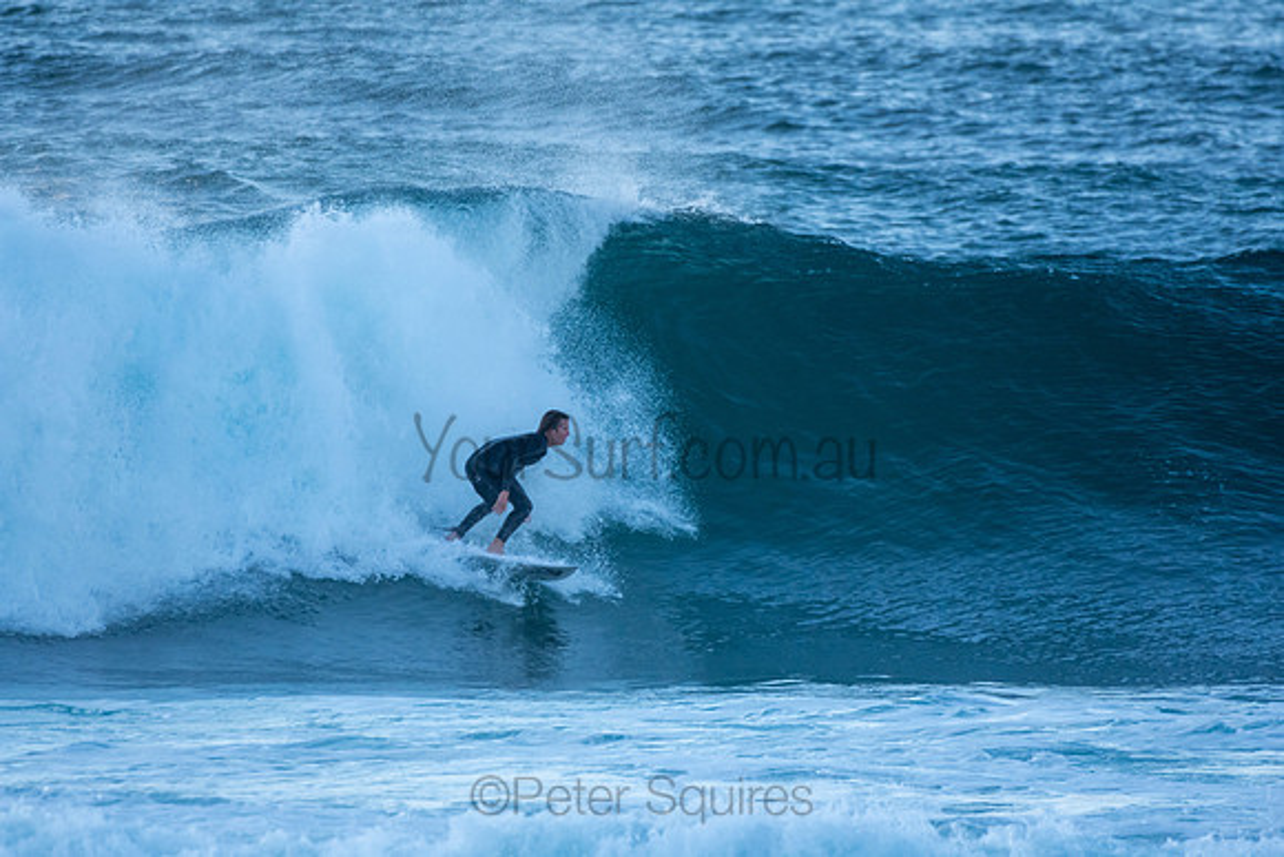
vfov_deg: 1.8
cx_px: 642
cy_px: 428
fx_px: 26755
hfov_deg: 2.7
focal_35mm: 750
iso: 900
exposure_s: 1/1600
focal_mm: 500
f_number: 5.6
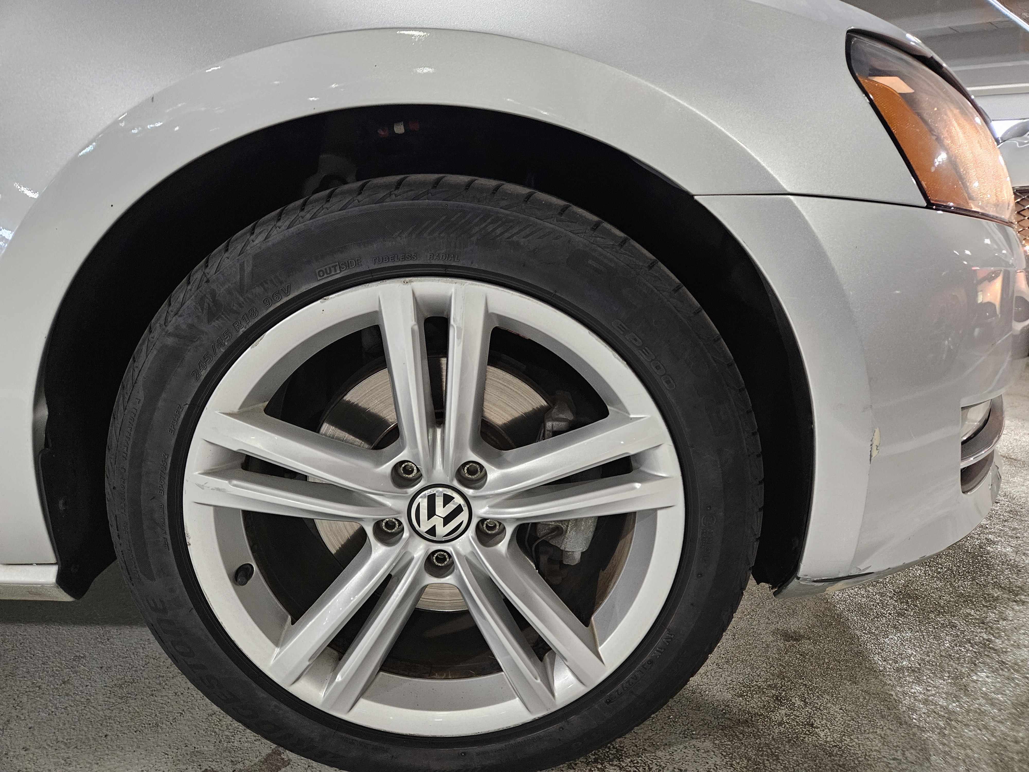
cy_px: 386
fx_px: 684
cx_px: 514
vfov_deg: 58.9
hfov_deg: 73.9
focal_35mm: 23
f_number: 1.8
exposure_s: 1/60
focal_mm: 5.4
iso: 640
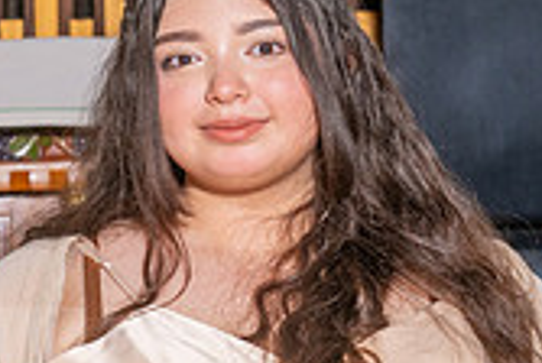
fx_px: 4102
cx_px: -306
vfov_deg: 5.1
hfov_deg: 7.4
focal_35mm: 272
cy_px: 311
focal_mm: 70
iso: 320
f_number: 7.1
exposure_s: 1/160
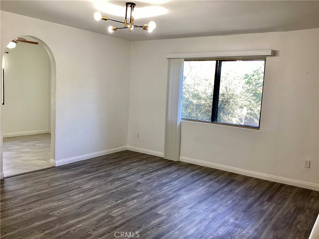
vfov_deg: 45.4
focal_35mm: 31
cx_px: 160
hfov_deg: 58.4
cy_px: 120
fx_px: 286
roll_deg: -4.0
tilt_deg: -7.6
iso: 50
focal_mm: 3.3
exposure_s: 1/60
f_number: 2.4
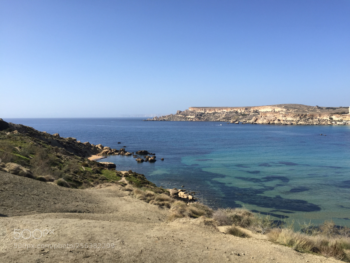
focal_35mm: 29
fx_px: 293
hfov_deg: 61.7
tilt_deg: -2.9
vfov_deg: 48.2
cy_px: 132
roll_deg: -0.9
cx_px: 175
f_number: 2.2
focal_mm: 4.15
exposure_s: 1/1522
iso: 32
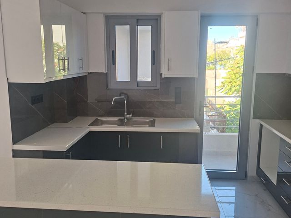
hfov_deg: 73.9
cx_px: 146
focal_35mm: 23
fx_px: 193
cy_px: 109
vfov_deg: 58.9
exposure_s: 1/100
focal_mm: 5.54
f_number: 1.8
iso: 64
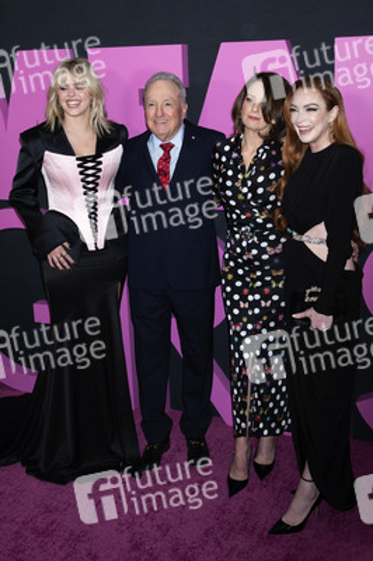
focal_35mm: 38
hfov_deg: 35.0
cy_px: 280
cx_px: 186
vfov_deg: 50.7
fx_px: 592
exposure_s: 1/160
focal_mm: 38
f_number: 7.1
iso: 400
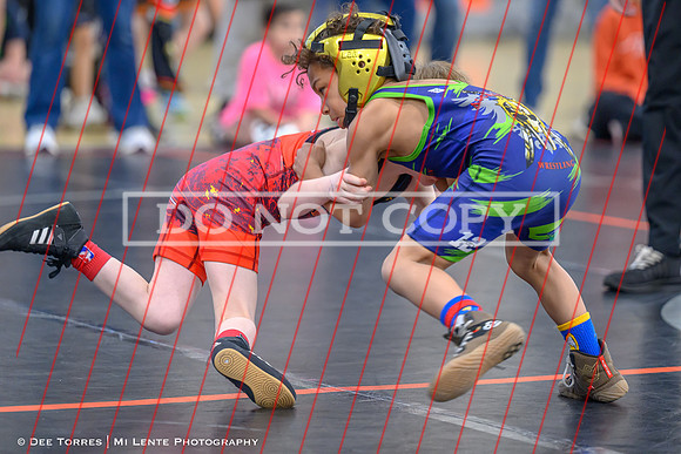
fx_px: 3444
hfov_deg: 11.3
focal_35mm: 182
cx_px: 371
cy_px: 169
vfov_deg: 7.5
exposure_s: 1/640
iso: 3200
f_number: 2.8
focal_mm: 145
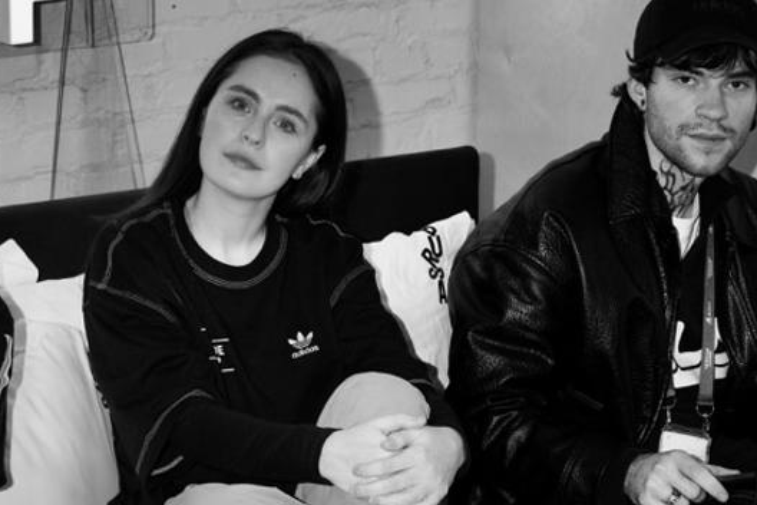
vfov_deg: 12.8
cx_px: 202
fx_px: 2257
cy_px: 222
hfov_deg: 18.9
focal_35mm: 107
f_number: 2.8
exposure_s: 1/100
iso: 100
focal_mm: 27
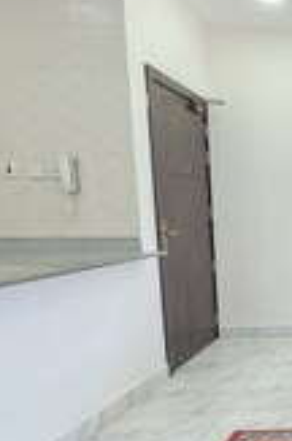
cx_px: 483
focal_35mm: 38
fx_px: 464
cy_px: 269
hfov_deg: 23.8
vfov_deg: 50.4
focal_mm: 2.2
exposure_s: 1/100
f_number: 1.9
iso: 160
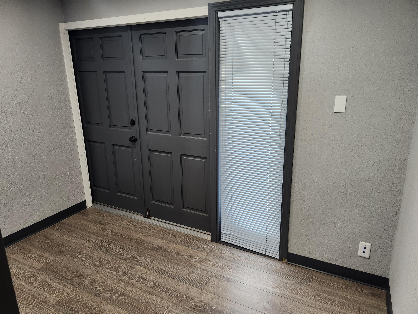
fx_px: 278
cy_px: 157
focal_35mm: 23
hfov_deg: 73.9
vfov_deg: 58.9
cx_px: 209
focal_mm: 5.54
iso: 500
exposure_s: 1/120
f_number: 1.8
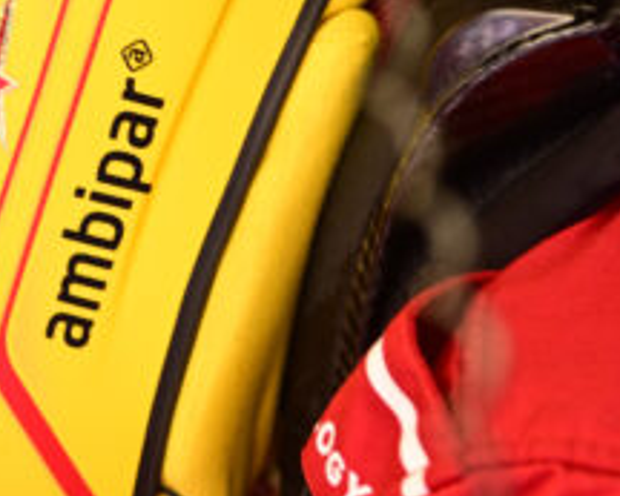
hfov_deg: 1.5
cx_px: 43
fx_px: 23902
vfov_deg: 1.2
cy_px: 140
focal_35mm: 1302
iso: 1250
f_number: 2.8
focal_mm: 400
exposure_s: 1/400
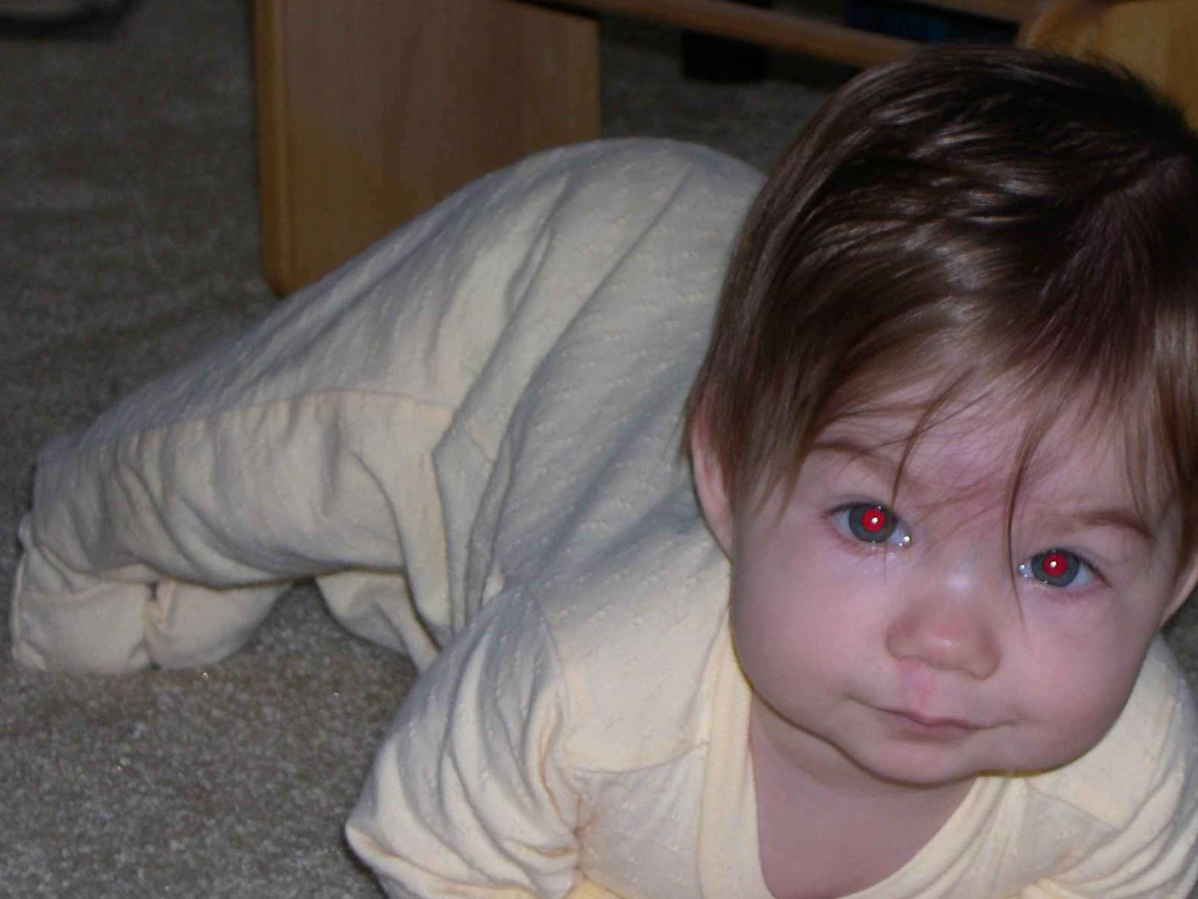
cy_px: 626
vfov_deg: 10.1
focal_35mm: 146
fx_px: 5052
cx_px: 799
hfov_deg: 13.5
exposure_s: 1/60
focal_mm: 21.6
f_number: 4.8
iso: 100
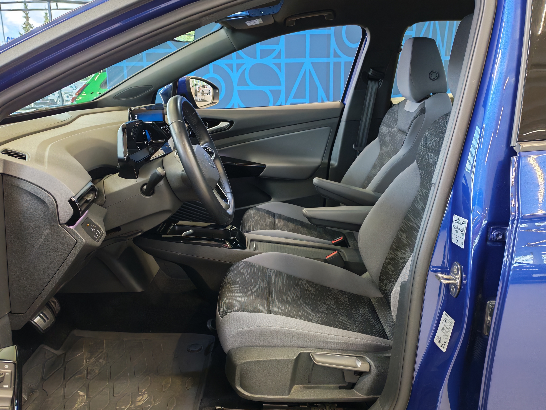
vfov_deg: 42.9
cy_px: 205
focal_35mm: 33
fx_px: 521
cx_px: 273
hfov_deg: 55.4
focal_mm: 6.12
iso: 1250
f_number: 1.9
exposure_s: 1/100
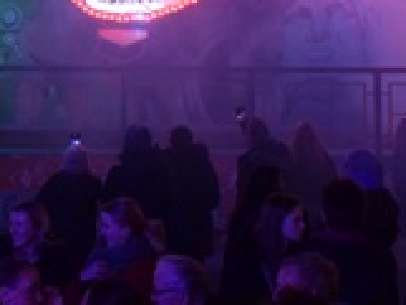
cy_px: -113
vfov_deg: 13.7
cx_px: -20
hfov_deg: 18.5
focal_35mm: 103
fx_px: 1209
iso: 800
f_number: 3.8
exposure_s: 1/320
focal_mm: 20
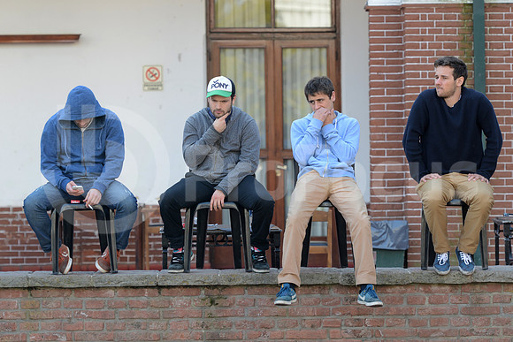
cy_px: 171
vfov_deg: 8.3
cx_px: 256
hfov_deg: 12.4
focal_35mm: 165
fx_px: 2352
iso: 320
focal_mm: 165
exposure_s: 1/250
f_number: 4
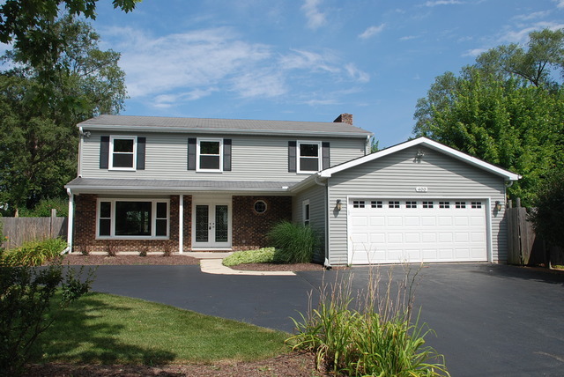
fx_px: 470
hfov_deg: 61.9
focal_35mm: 30
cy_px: 188
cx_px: 282
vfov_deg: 43.7
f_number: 8
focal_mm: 20
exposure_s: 1/250
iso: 100
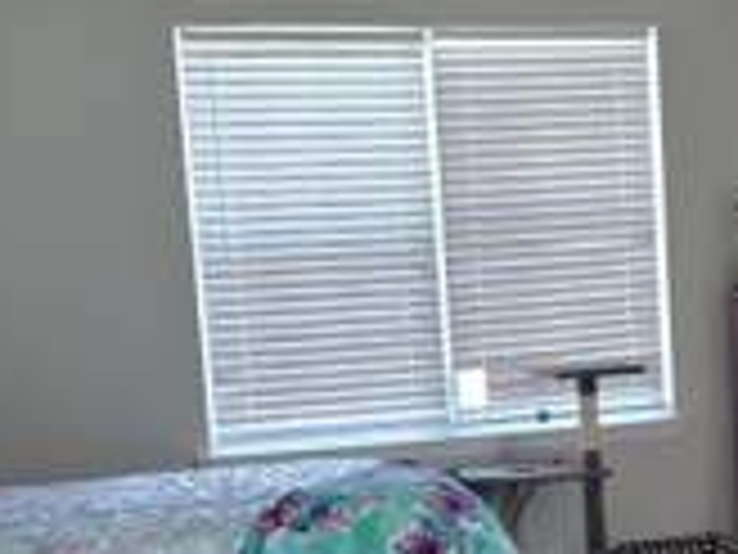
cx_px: 734
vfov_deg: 16.1
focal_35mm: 90
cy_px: 568
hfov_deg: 21.1
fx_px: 1919
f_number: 1.8
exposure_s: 1/120
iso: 100
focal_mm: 5.4
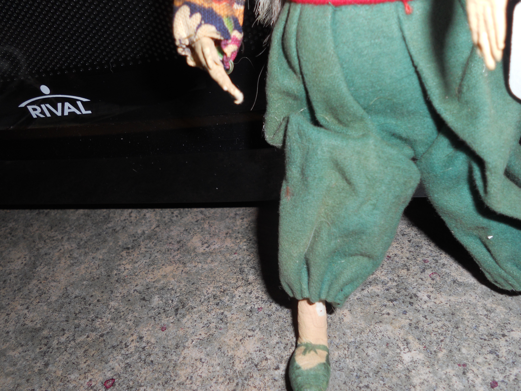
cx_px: 260
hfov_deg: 56.8
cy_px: 196
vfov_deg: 44.2
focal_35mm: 32
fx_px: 482
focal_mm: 5.8
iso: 80
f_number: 8.8
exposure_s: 1/25
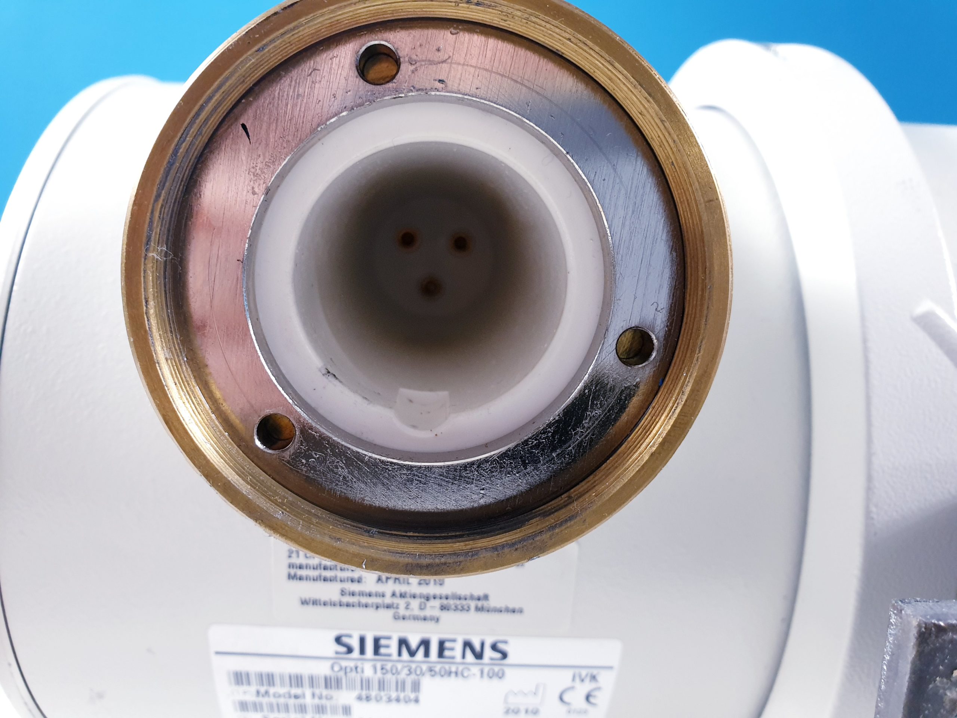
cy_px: 359
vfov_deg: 53.1
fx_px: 719
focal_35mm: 26
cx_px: 478
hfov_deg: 67.3
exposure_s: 1/50
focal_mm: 4.3
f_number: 2.4
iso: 200
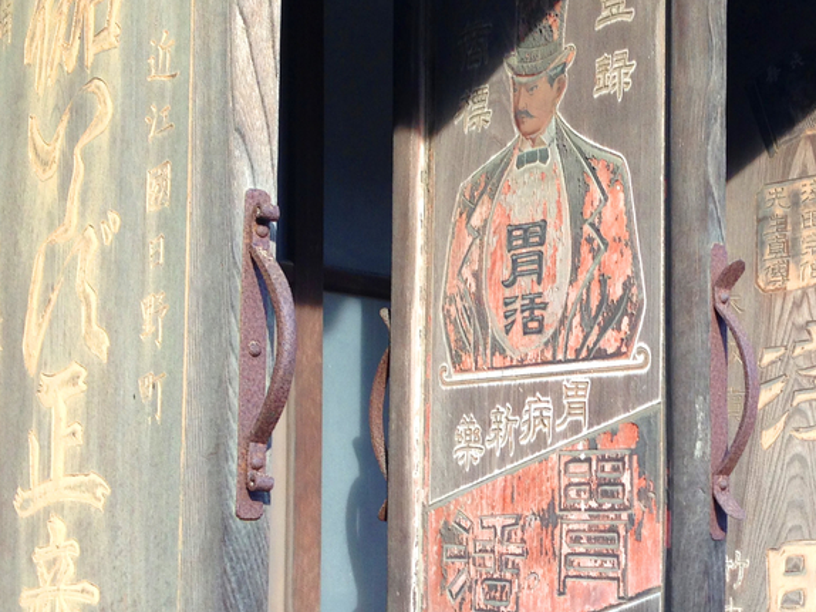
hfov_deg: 27.7
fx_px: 1626
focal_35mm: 69
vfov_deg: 21.1
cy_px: 485
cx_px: 637
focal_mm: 4.12
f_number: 2.4
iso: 50
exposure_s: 1/151
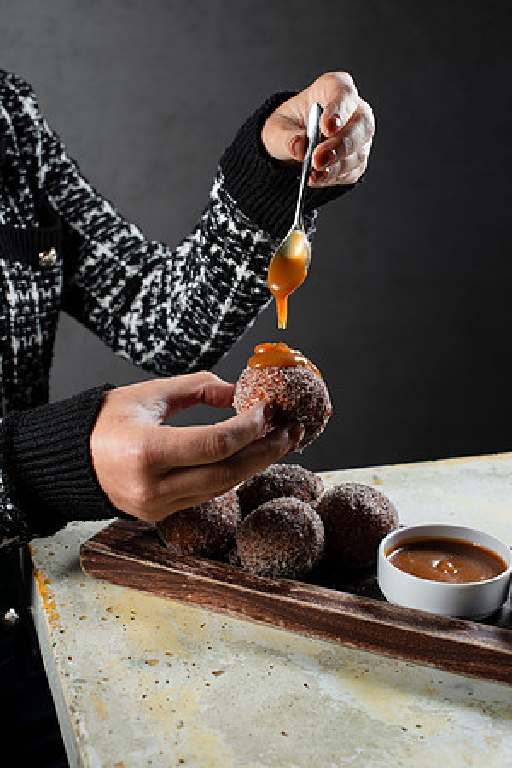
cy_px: 384
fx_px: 1067
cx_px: 256
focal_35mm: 50
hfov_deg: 27.0
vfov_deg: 39.6
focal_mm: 50
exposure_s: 1/200
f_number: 7.1
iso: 200
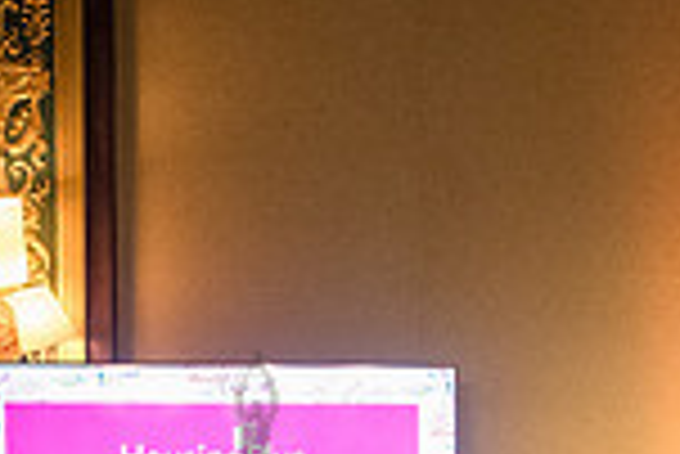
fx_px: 2552
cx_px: 833
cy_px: 645
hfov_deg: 14.6
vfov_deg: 9.9
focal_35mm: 135
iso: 6400
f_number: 5
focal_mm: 35
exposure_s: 1/160
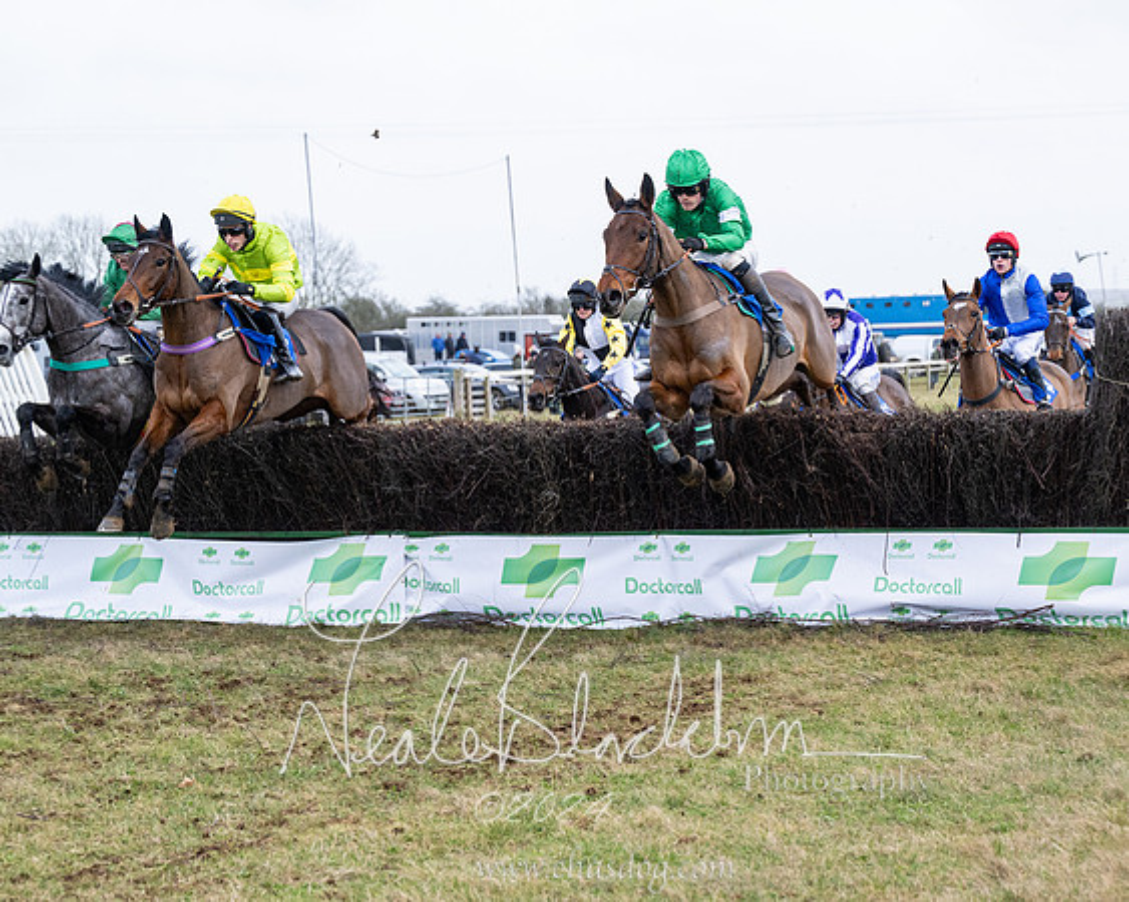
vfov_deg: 17.7
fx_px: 2902
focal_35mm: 87
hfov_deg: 21.9
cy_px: 497
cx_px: 747
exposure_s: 1/1000
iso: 800
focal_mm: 70
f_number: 4
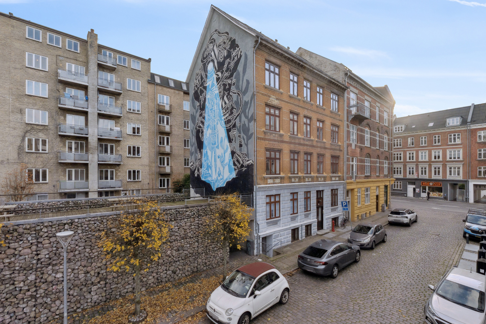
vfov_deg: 72.1
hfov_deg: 95.0
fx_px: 223
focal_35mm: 16
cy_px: 162
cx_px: 243
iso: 200
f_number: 8
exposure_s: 1/400
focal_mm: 11
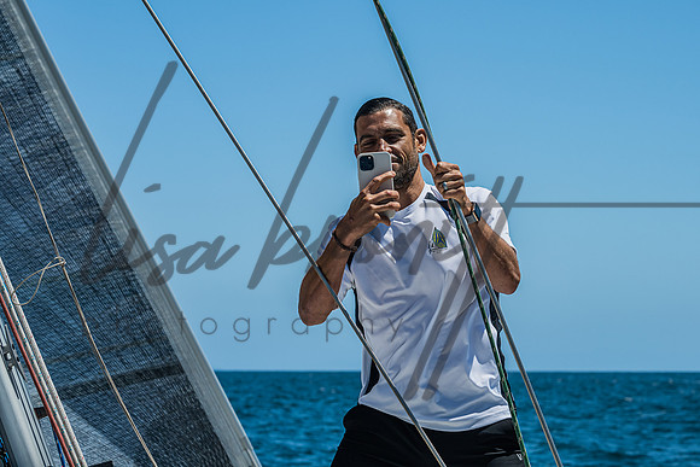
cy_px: 233
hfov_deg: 19.1
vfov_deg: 12.8
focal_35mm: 107
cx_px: 364
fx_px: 2082
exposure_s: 1/800
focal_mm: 100
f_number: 9
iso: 320
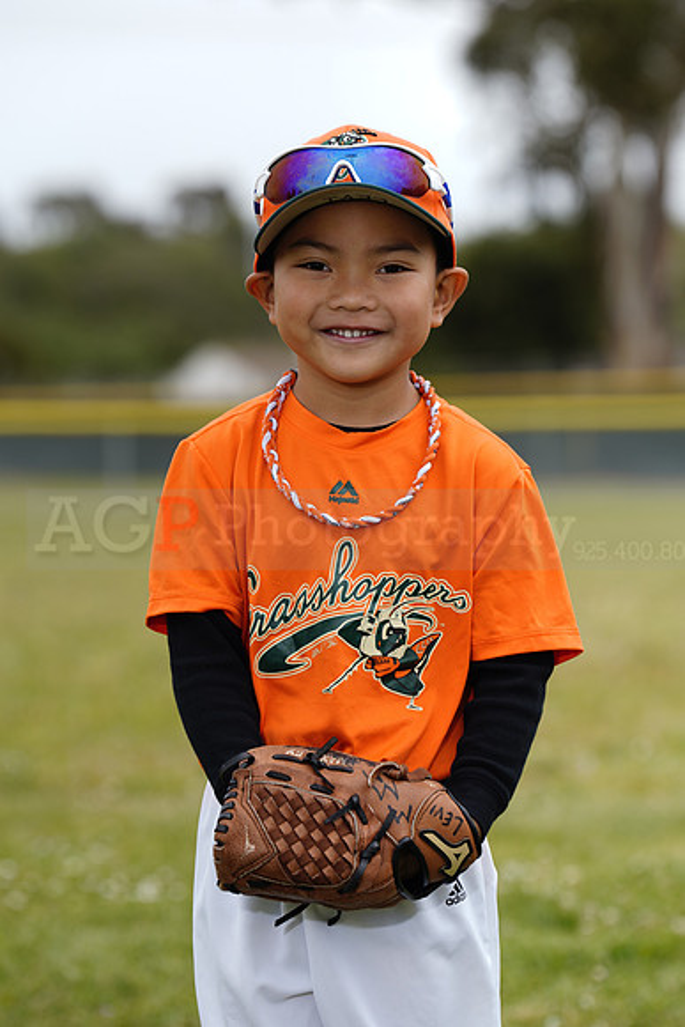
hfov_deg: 7.7
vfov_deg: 11.5
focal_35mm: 178
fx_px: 5077
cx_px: 342
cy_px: 514
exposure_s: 1/250
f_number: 5.6
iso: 50
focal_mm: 178
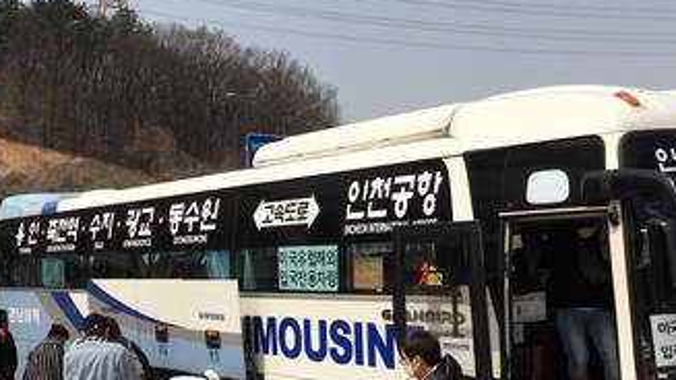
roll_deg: +2.0
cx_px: 265
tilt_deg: -1.8
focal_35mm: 58
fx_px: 1040
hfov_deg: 35.9
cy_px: 318
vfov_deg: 20.4
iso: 25
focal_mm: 4.15
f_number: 2.2
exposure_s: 1/2262
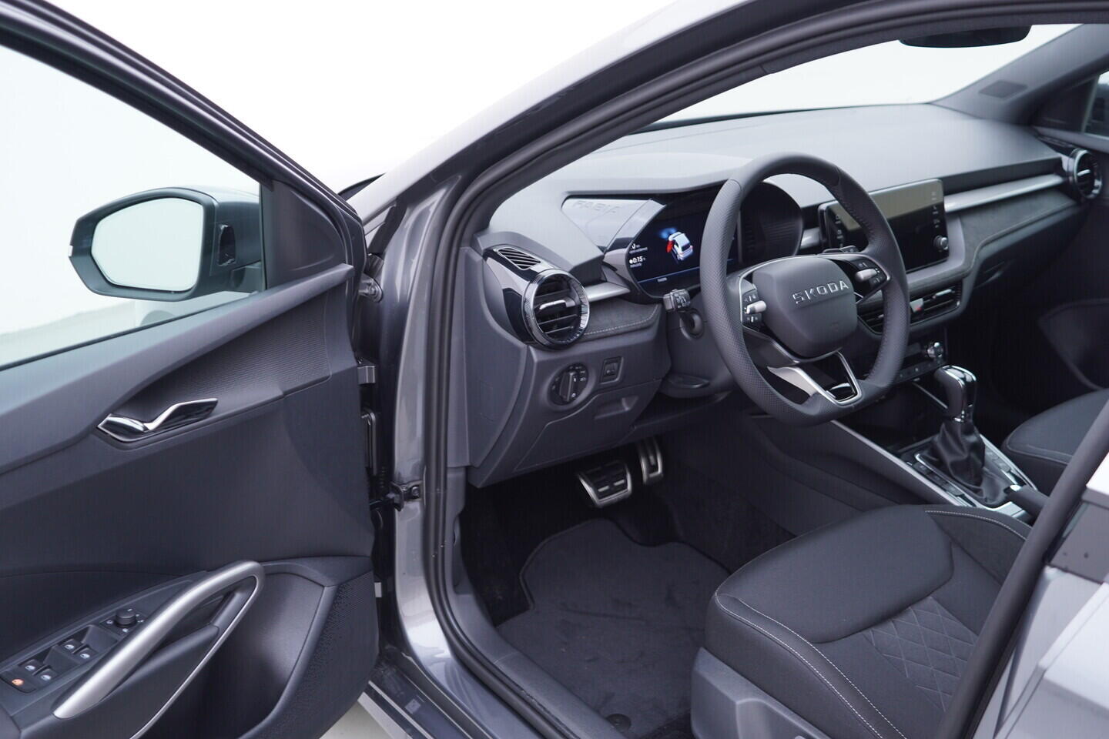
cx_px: 554
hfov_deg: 53.1
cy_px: 370
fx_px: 1109
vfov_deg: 36.9
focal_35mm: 36
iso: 125
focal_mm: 24
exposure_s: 1/40
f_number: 2.8
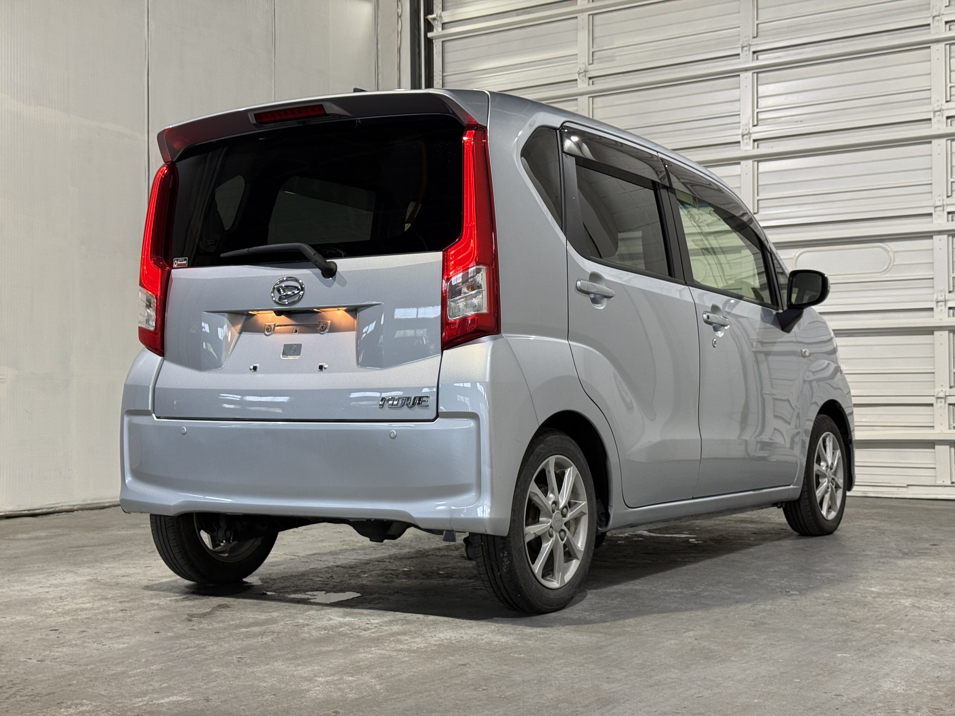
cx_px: 478
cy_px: 358
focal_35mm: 48
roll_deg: +0.3
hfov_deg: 39.7
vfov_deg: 30.3
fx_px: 1324
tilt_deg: +1.8
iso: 100
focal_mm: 6.76
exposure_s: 1/60
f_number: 1.78
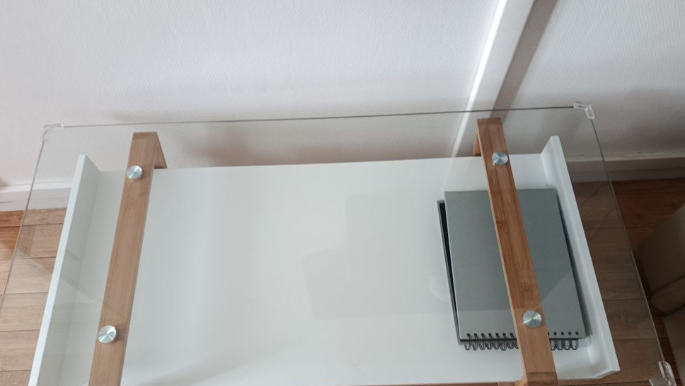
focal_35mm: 27
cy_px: 246
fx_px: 491
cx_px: 339
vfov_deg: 42.5
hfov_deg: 69.8
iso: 1689
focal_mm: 5.24
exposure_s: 1/25
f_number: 1.7
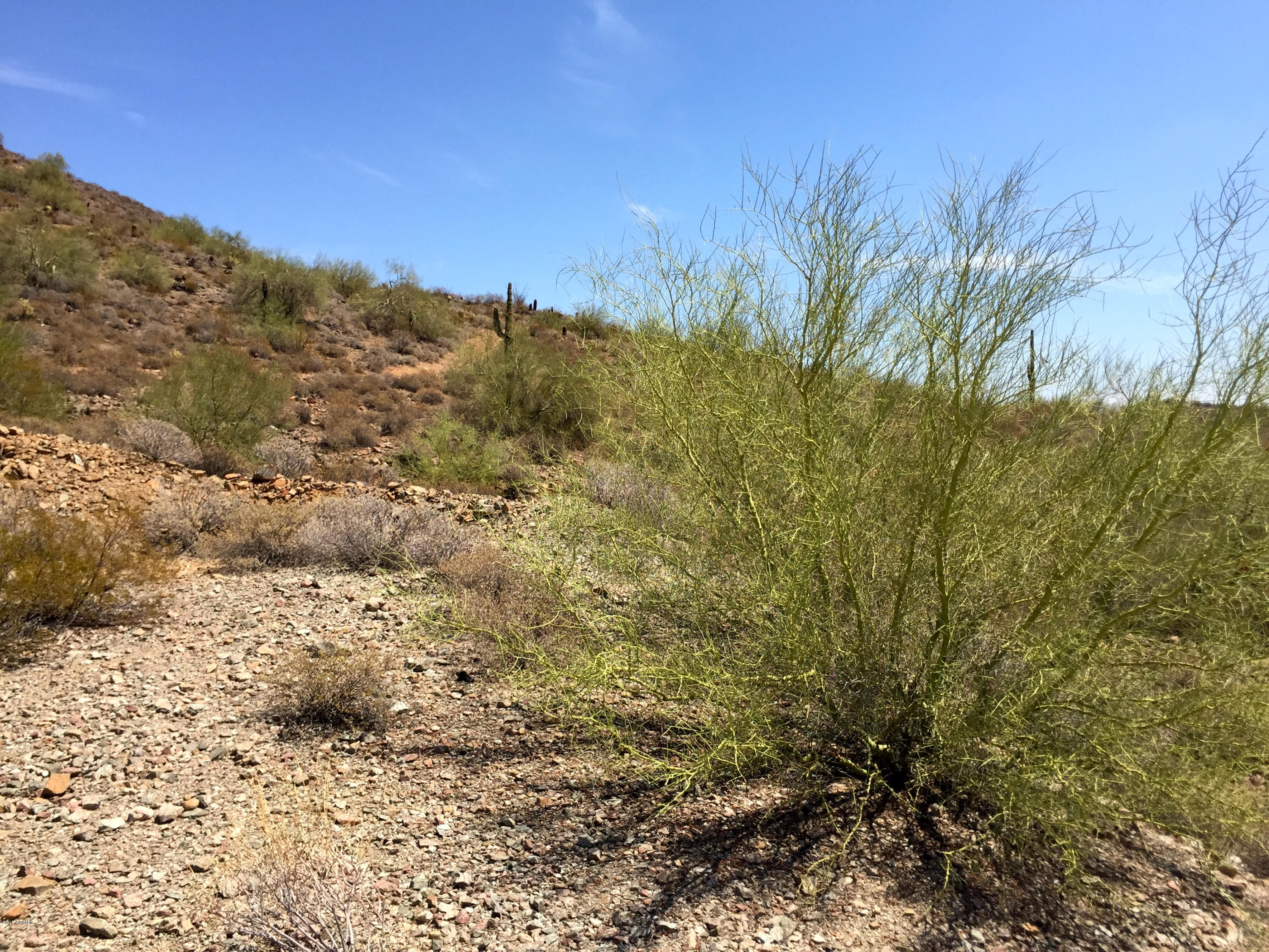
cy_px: 476
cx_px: 634
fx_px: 1063
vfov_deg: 48.2
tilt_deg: -0.6
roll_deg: -0.2
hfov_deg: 61.7
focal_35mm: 29
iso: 32
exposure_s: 1/1883
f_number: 2.2
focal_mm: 4.15
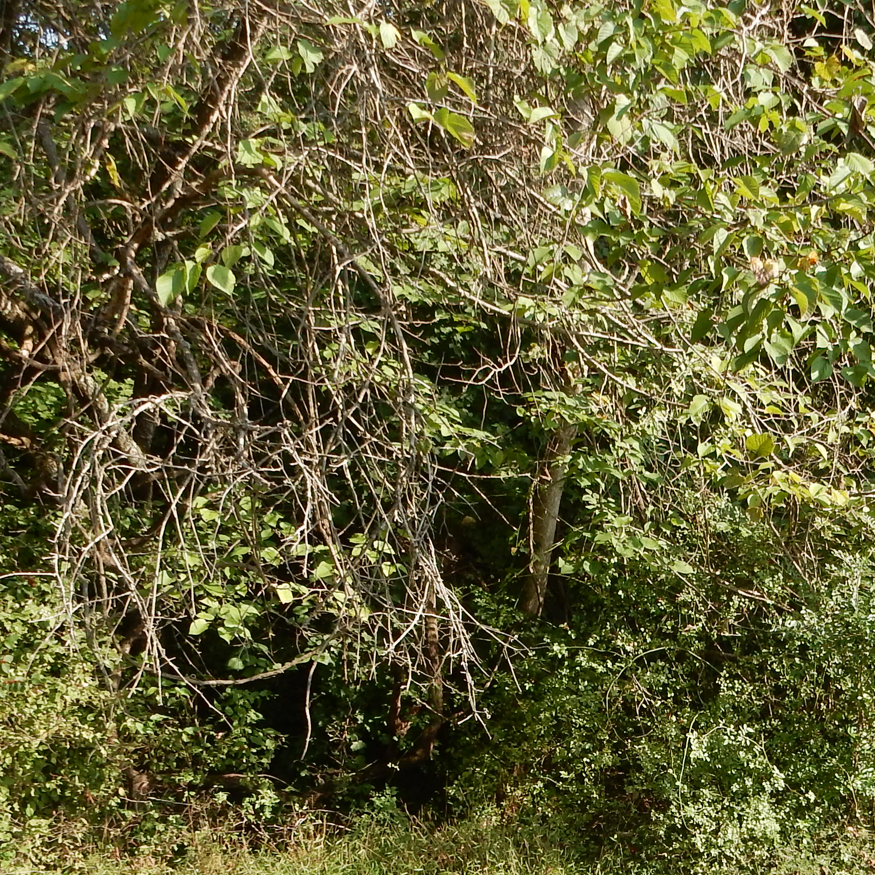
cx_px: 641
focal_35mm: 56
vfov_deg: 29.5
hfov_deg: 30.1
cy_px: 765
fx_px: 1601
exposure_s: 1/320
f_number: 3.7
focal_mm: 4.5
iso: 125
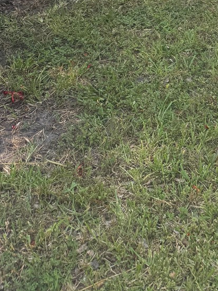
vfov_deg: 23.3
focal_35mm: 70
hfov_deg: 20.3
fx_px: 588
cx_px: 224
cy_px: -124
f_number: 1.78
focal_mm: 6.76
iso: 80
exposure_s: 1/658
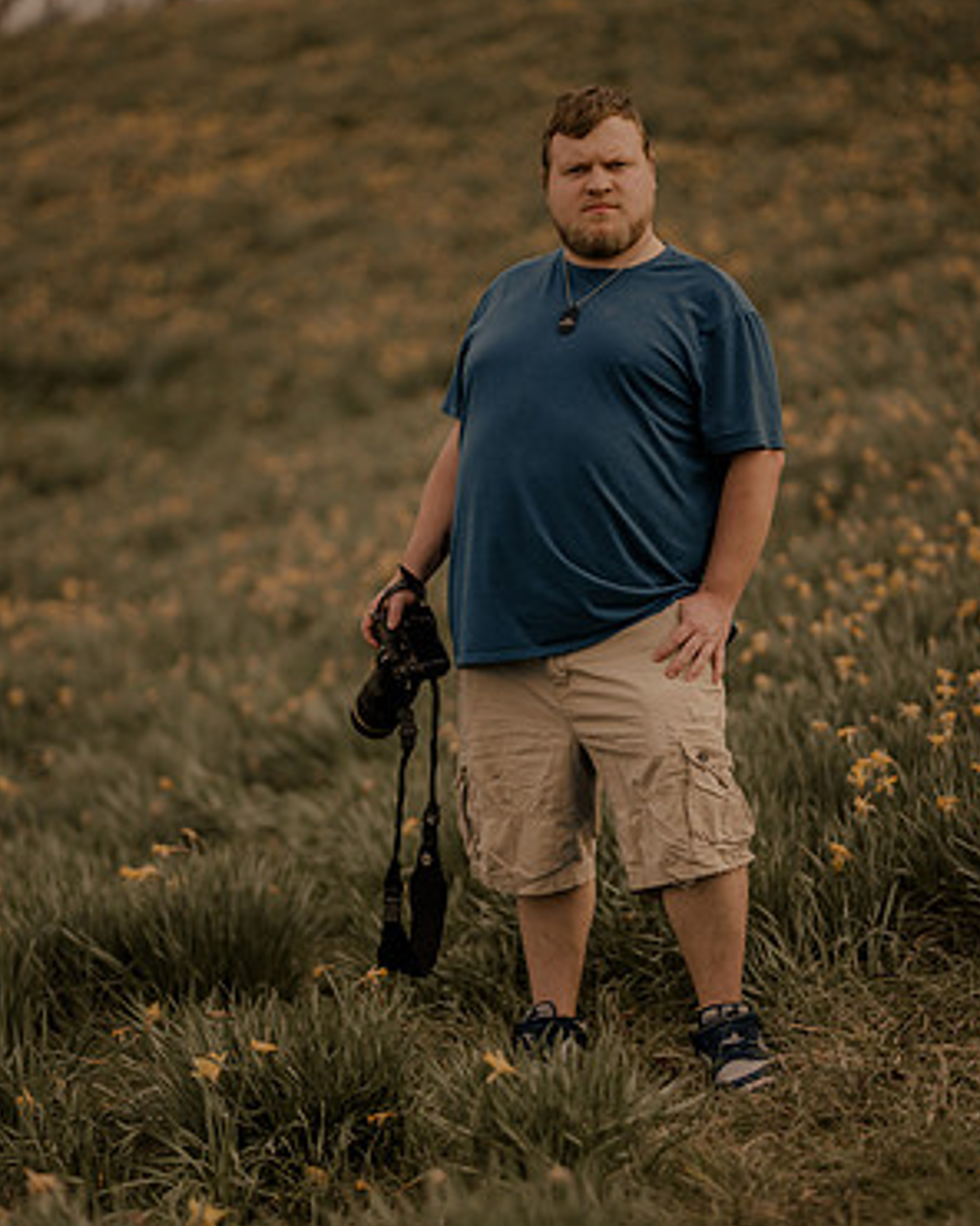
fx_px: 3517
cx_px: 493
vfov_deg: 19.8
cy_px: 673
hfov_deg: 15.9
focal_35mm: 97
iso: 125
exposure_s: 1/2000
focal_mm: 85
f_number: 1.4
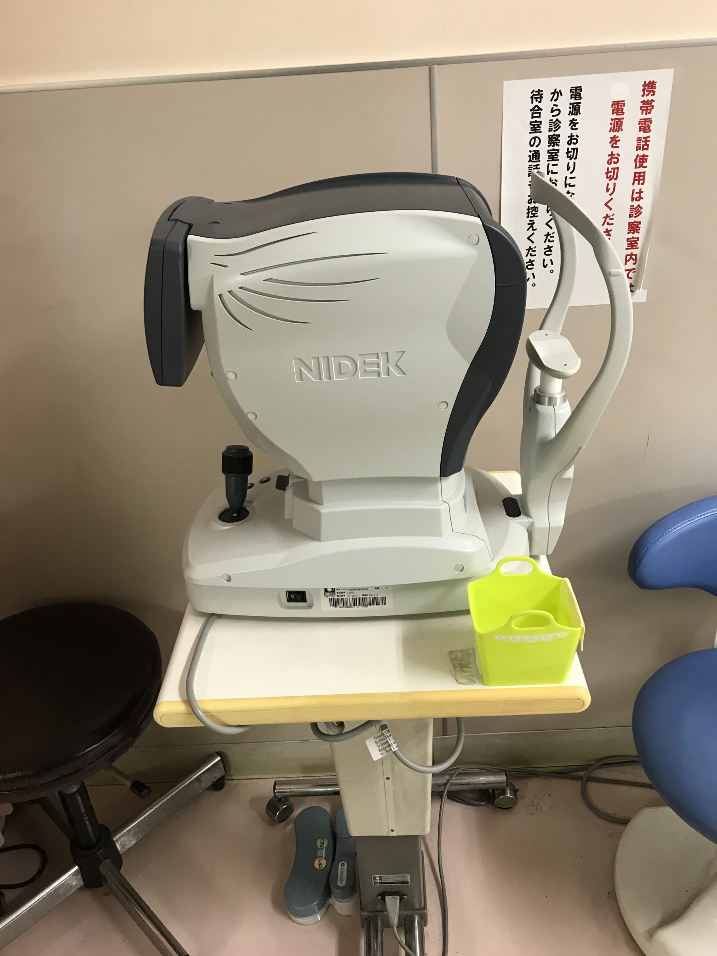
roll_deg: +4.8
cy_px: 478
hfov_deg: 49.7
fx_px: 773
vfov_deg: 63.4
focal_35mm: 28
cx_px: 358
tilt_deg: -28.3
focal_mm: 3.99
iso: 40
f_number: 1.8
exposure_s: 1/20
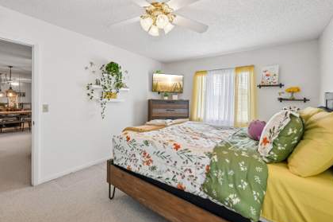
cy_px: 101
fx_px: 148
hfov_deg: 96.6
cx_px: 152
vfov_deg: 73.5
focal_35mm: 16
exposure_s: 1/200
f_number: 8
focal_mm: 14
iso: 3200
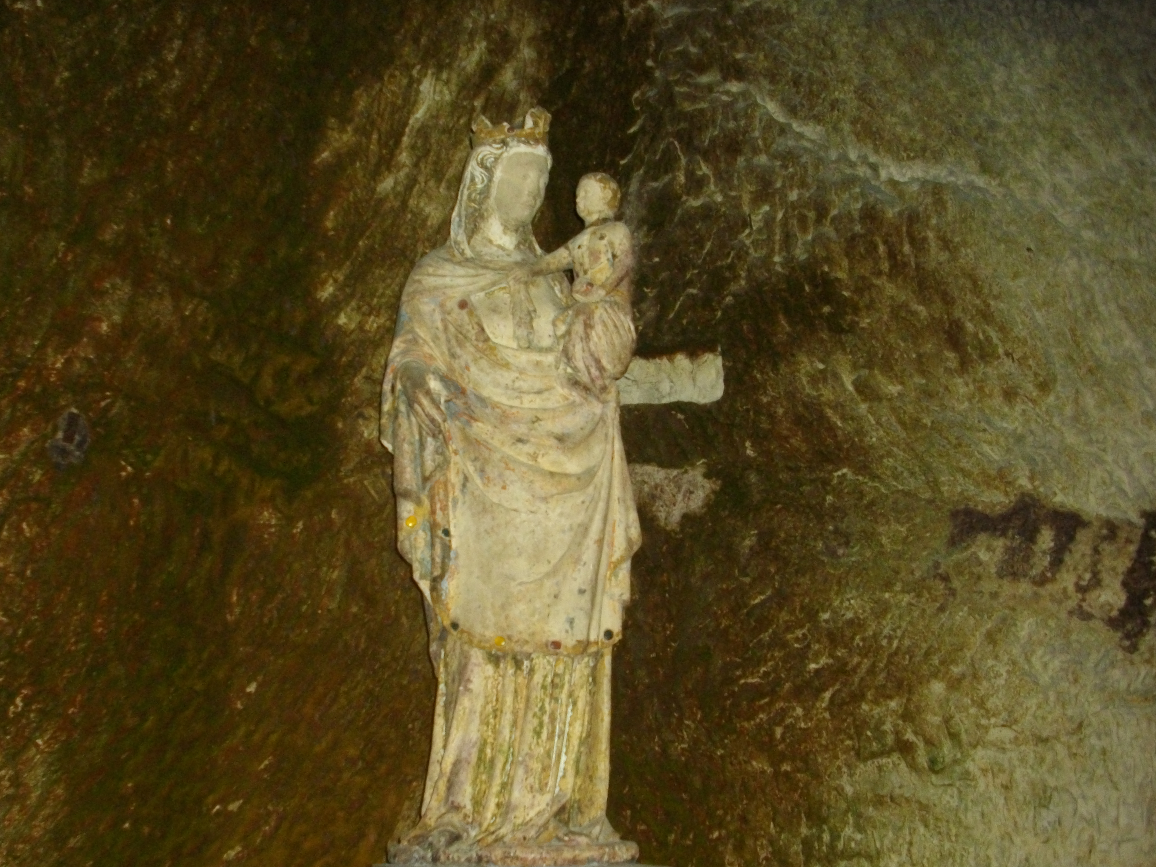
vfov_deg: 31.5
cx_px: 480
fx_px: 1536
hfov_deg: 41.1
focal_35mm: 46
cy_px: 503
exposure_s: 1/50
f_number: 2.8
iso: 278
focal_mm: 6.2
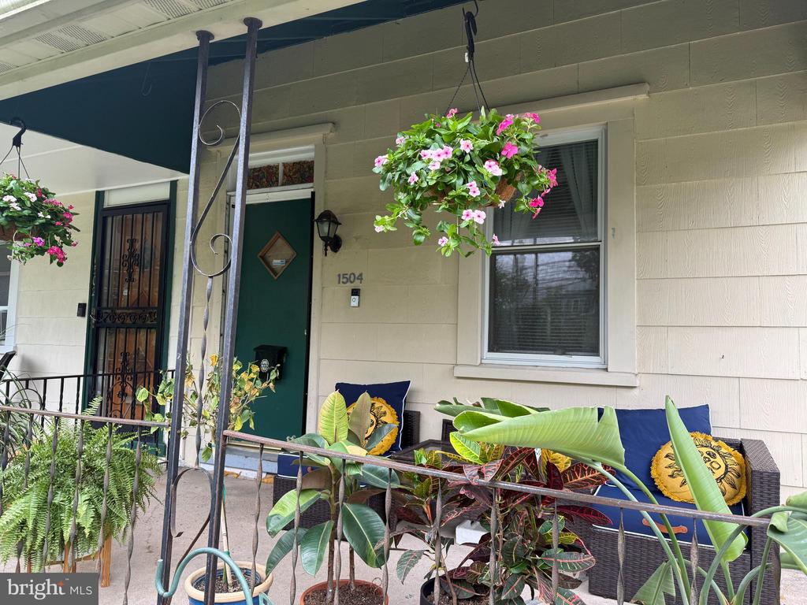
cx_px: 404
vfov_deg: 56.8
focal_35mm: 24
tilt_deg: +4.7
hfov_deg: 71.6
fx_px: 560
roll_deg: -1.5
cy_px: 302
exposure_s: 1/241
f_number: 1.78
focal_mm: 6.76
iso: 64
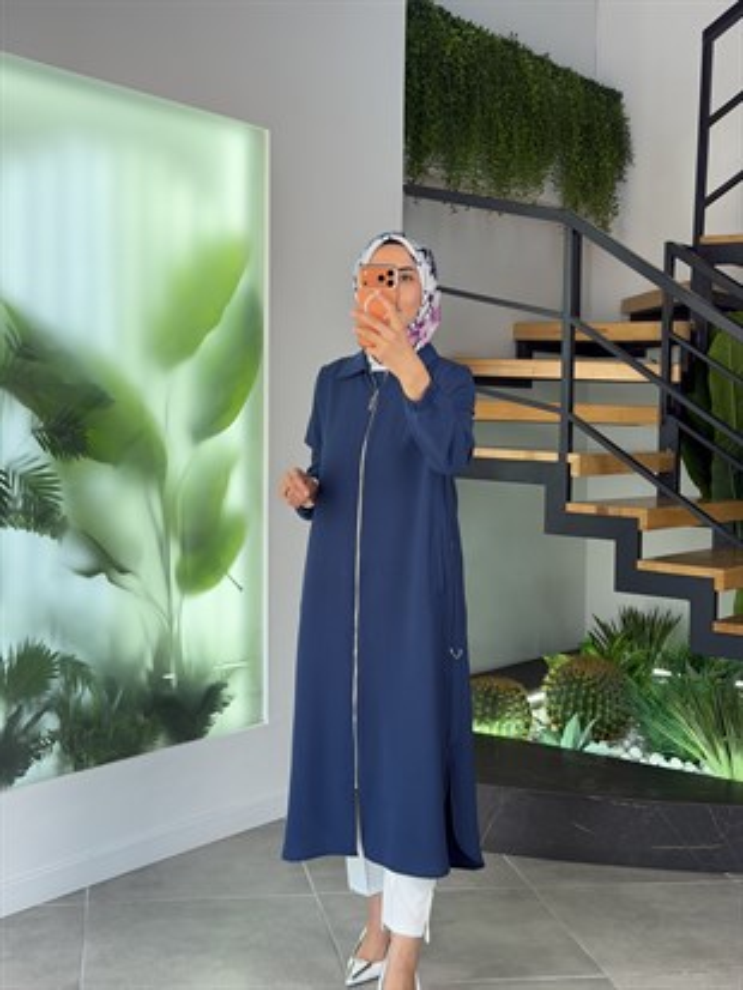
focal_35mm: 48
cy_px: 495
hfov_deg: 30.3
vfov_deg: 39.6
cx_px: 372
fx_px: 1373
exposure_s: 1/188
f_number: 1.78
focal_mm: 6.76
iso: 80
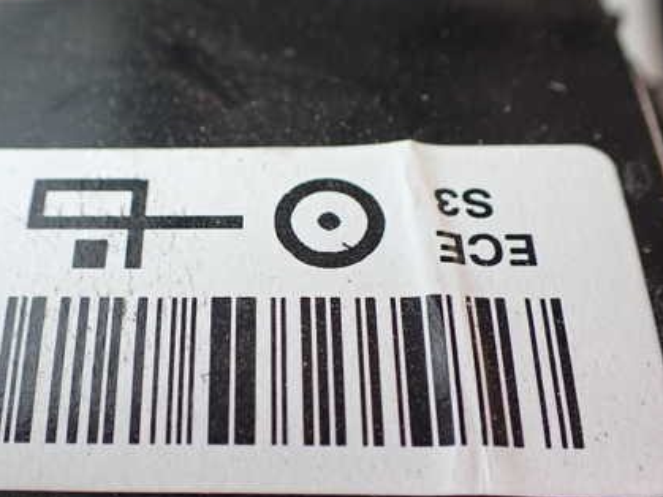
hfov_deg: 43.4
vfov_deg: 33.4
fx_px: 823
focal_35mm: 43
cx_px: 241
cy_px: 305
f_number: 2.3
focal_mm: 5.4
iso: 400
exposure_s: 1/125
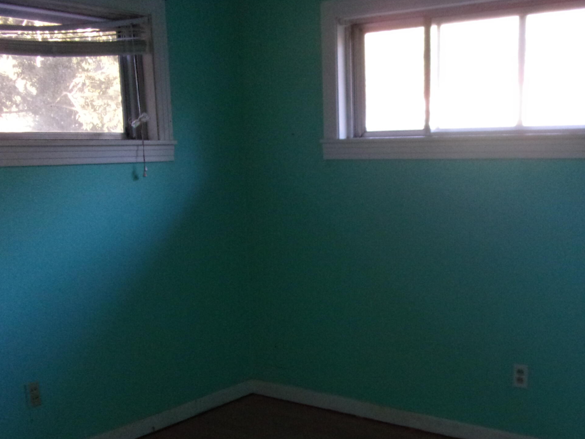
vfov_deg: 32.5
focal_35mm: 44
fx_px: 744
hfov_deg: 42.7
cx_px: 355
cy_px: 302
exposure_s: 1/34
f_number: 3.9
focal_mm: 5.1
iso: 425
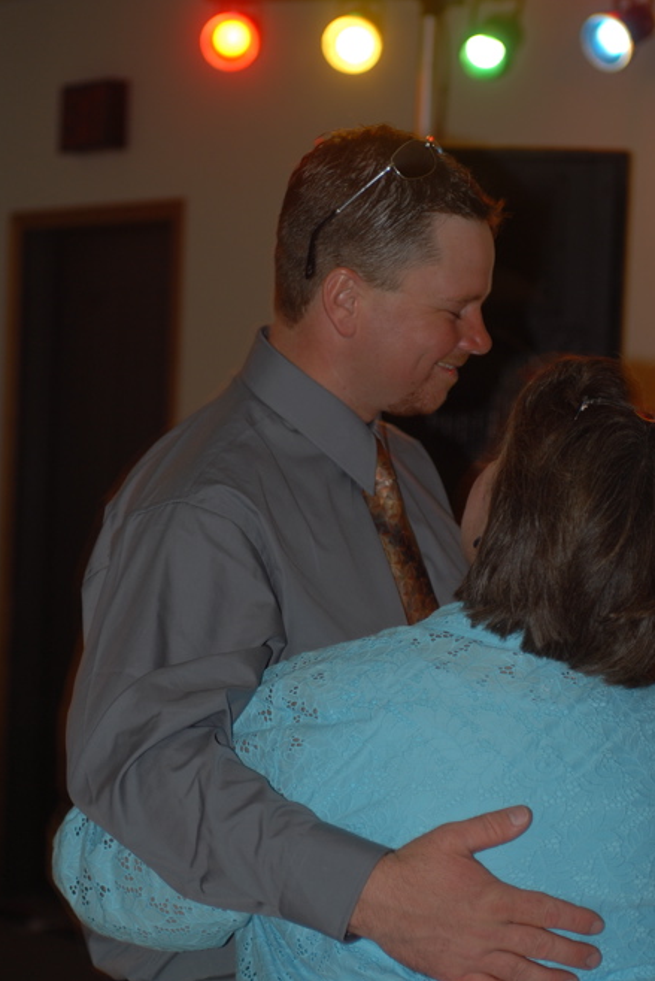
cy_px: 521
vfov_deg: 19.3
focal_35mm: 106
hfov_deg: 12.9
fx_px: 2888
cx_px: 344
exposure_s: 1/15
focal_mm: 58
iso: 100
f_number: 2.8
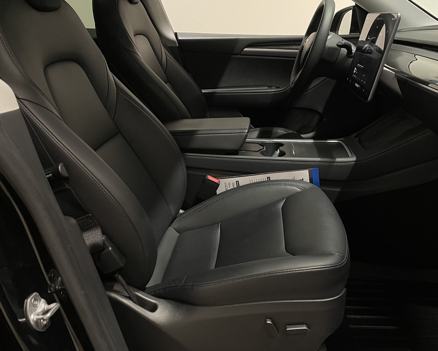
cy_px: 197
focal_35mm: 33
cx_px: 240
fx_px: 428
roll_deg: +2.3
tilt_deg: -23.1
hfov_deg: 54.1
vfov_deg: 44.5
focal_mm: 4.2
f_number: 1.6
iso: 200
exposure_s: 1/48
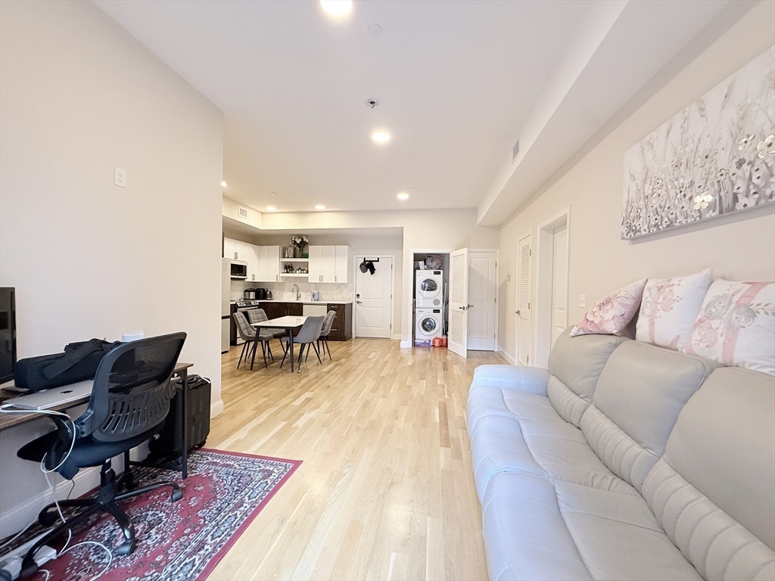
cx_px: 388
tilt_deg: +1.5
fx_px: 313
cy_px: 290
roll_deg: -0.5
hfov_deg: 102.1
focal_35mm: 14
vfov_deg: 85.7
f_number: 2.2
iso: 250
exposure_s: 1/60
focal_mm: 2.22
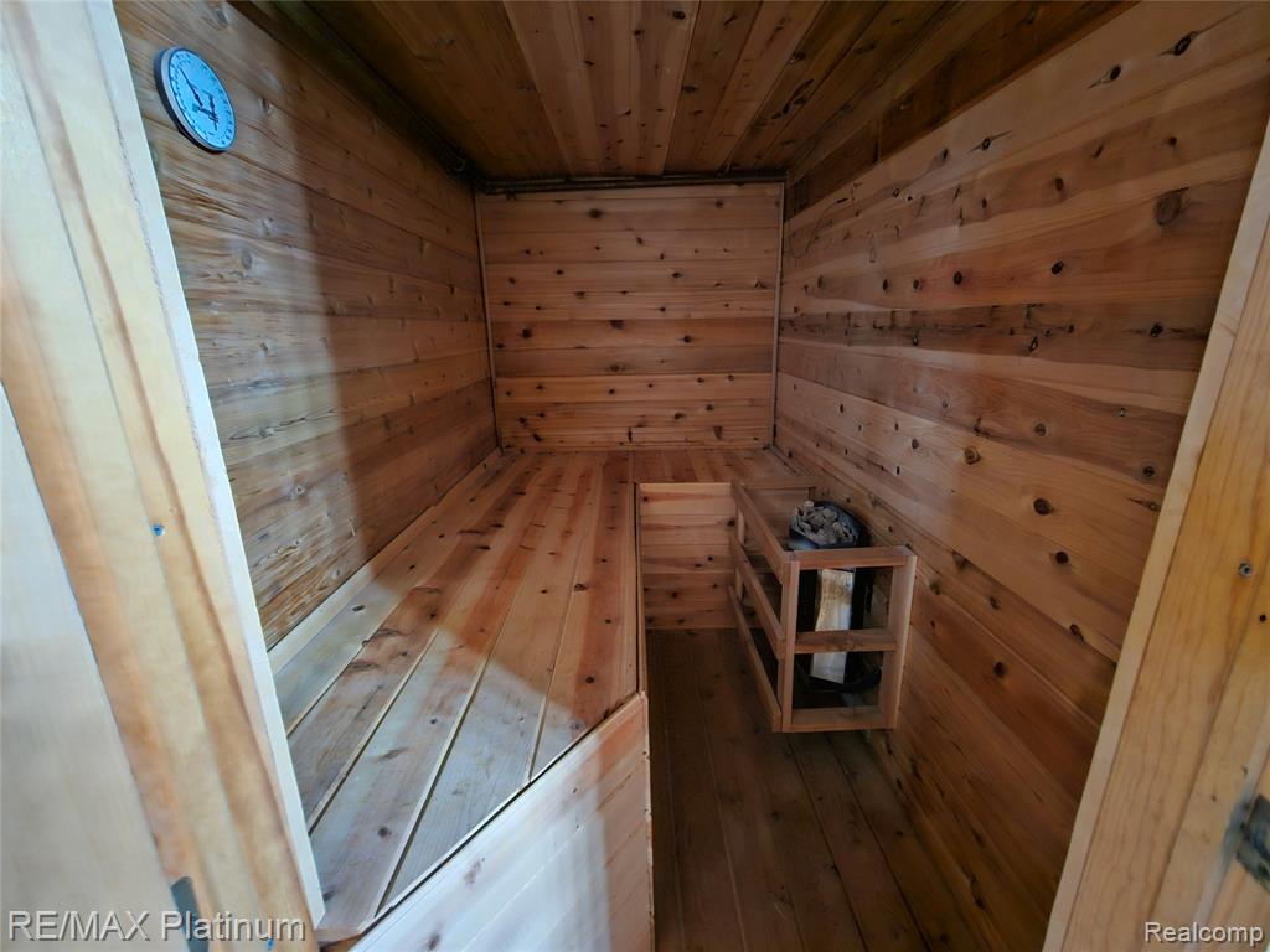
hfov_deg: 106.2
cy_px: 476
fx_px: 477
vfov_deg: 89.9
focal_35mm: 13
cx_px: 635
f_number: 2.2
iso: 1000
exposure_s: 1/8
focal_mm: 2.2
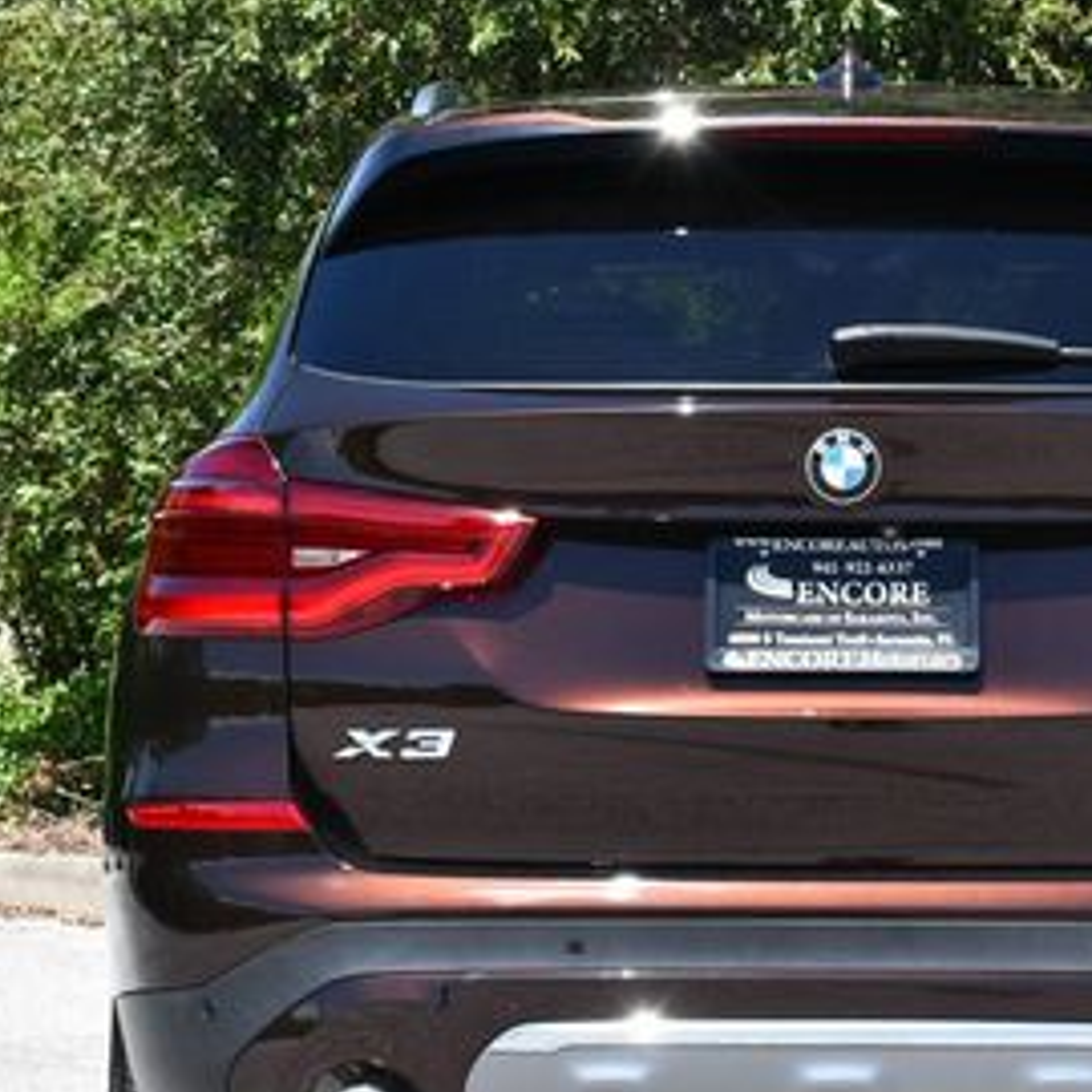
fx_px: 4890
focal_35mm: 137
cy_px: 667
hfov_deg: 12.7
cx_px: 882
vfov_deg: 12.7
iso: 200
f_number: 8
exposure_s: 1/250
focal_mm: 34
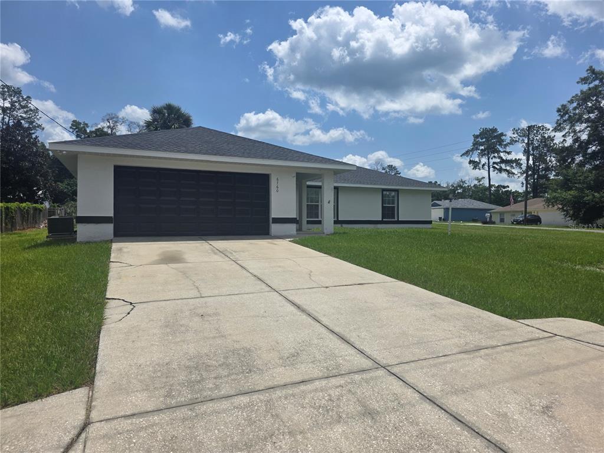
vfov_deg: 58.9
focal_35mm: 23
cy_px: 226
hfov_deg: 73.9
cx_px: 302
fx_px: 401
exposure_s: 1/7944
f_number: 1.7
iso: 50
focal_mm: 6.3
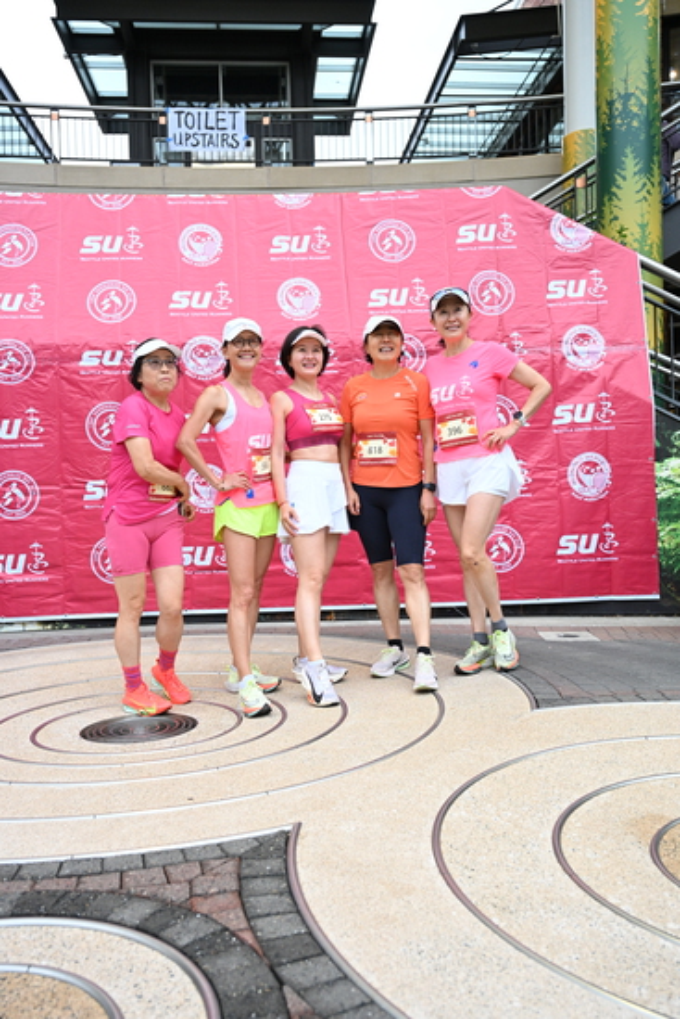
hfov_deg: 42.3
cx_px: 340
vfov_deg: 60.3
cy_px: 510
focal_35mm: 31
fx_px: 878
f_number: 4
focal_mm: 31
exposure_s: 1/400
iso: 2000
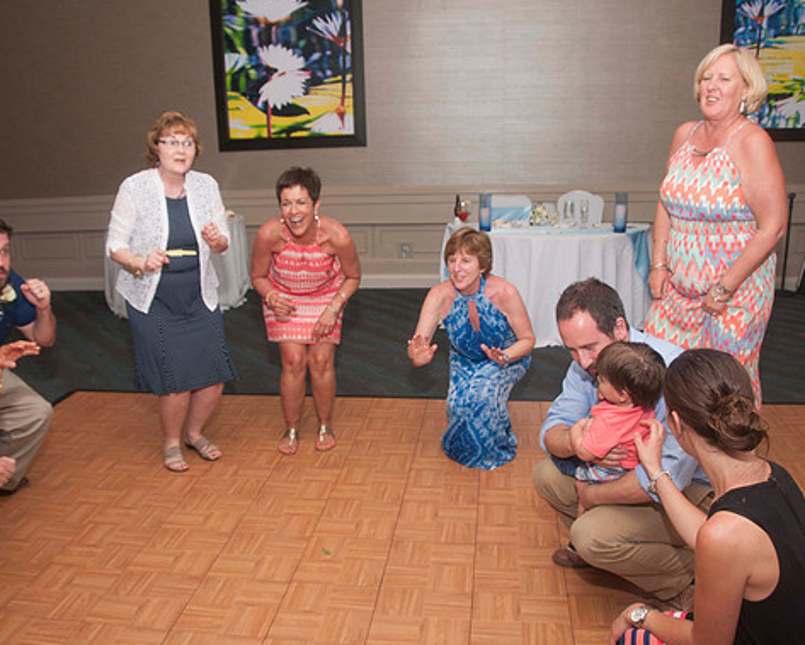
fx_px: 739
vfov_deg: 47.2
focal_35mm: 31
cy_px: 322
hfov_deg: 57.1
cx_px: 386
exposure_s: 1/60
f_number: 5.6
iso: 400
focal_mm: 18
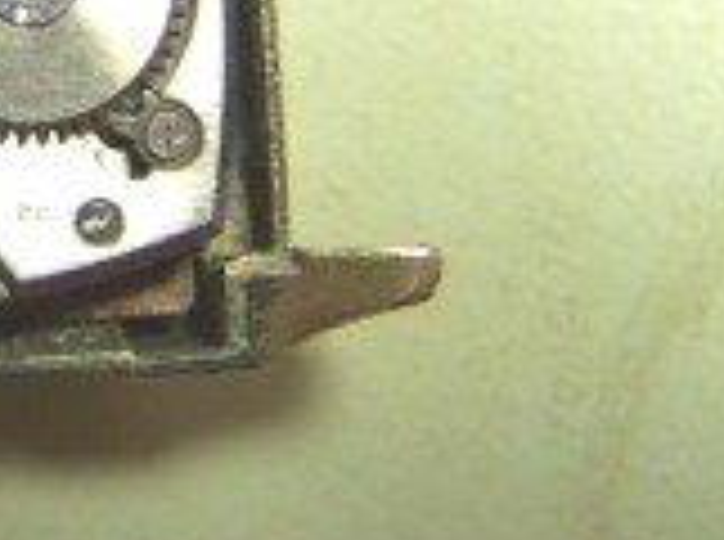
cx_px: -90
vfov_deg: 13.6
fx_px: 2212
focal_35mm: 106
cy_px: -45
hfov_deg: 17.9
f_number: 2.8
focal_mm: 6.3
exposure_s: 1/30
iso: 125
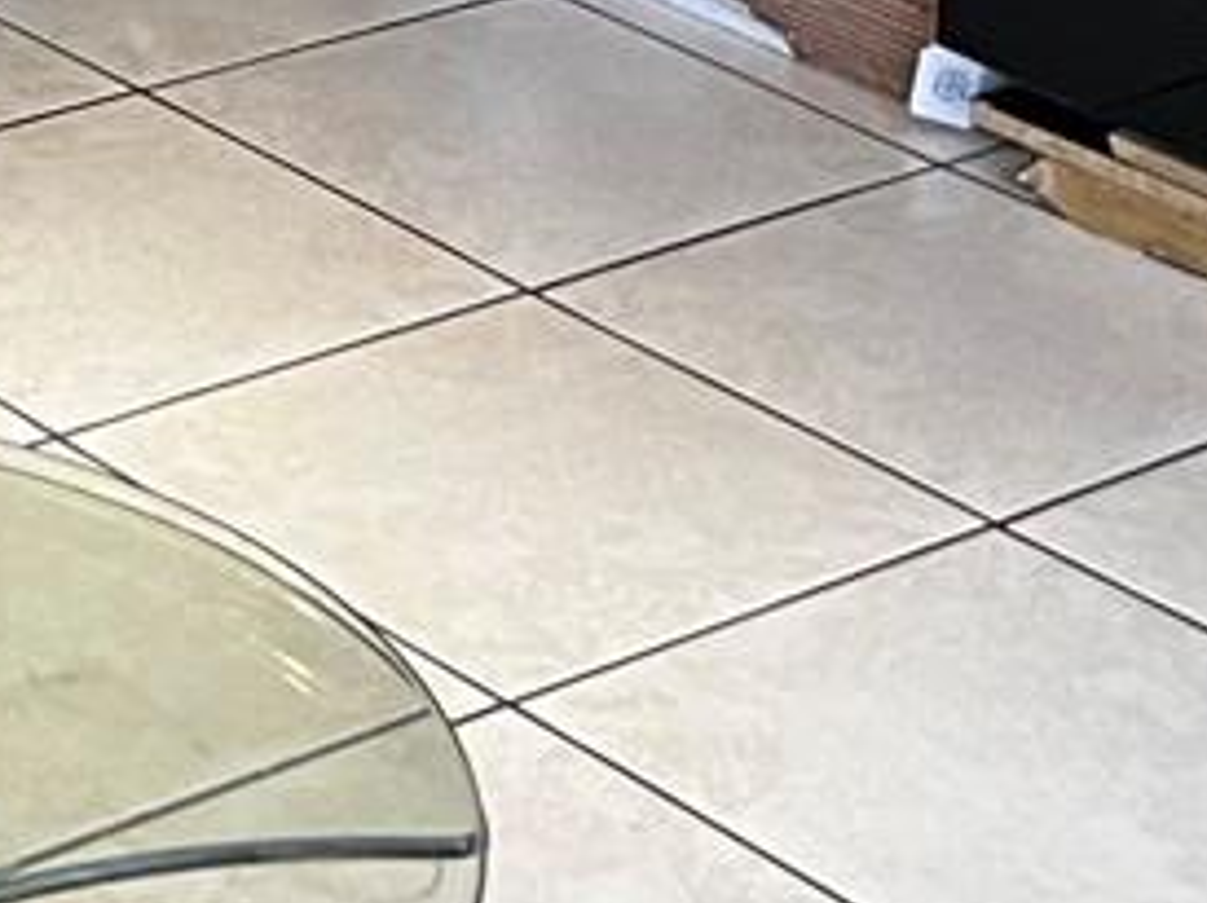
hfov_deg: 12.7
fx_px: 5295
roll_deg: -1.7
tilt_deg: -4.7
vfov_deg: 8.7
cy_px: -1423
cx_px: -273
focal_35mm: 152
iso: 100
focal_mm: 5.7
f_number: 1.5
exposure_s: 1/60
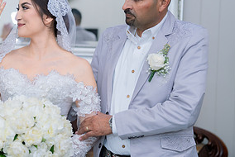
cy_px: 62
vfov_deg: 13.4
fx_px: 667
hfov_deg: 19.6
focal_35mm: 102
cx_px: 21
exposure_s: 1/200
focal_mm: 50
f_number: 2
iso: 640
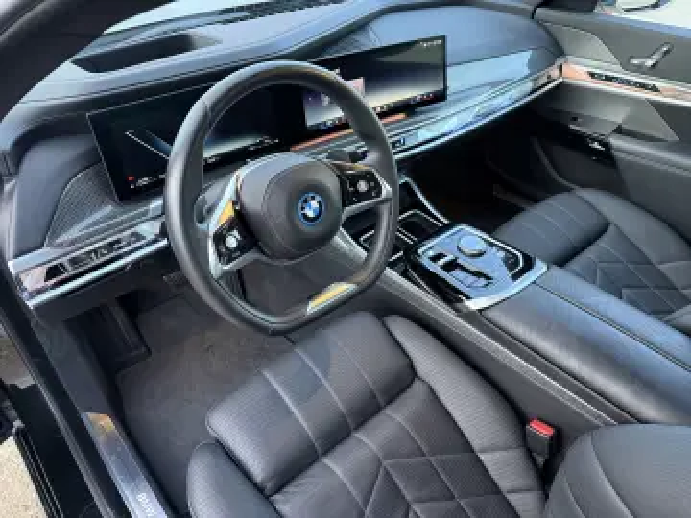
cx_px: 346
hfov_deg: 71.6
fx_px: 479
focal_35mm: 24
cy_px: 259
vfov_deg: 56.8
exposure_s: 1/60
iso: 400
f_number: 1.78
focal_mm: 6.76
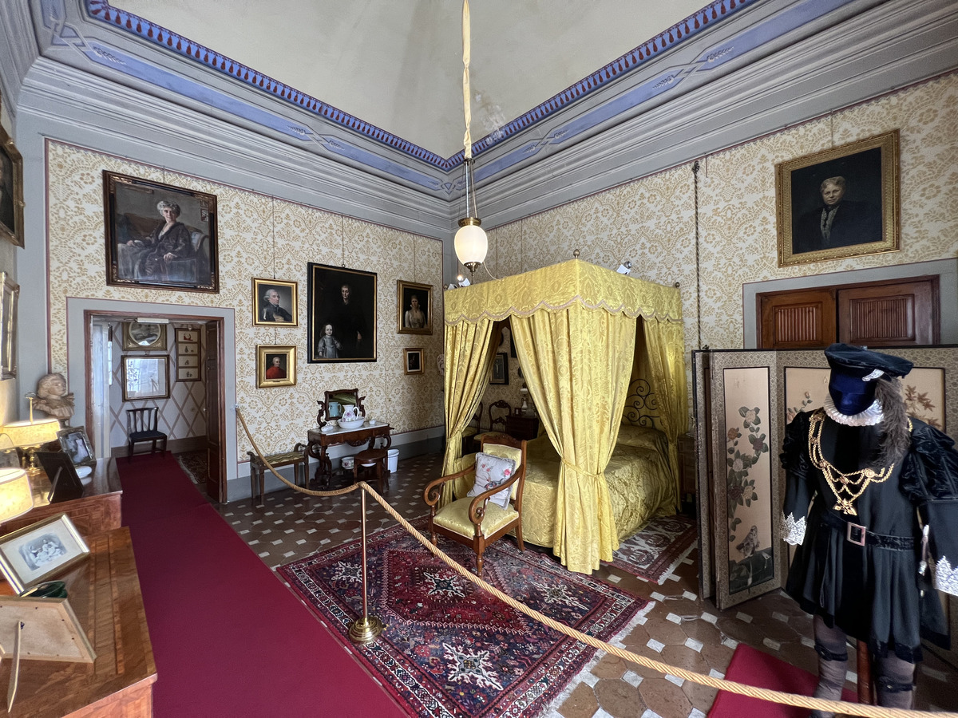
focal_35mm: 13
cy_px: 359
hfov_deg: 106.2
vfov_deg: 89.9
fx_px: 360
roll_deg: +1.0
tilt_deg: +0.2
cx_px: 479
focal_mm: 1.57
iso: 200
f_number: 1.8
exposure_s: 1/100
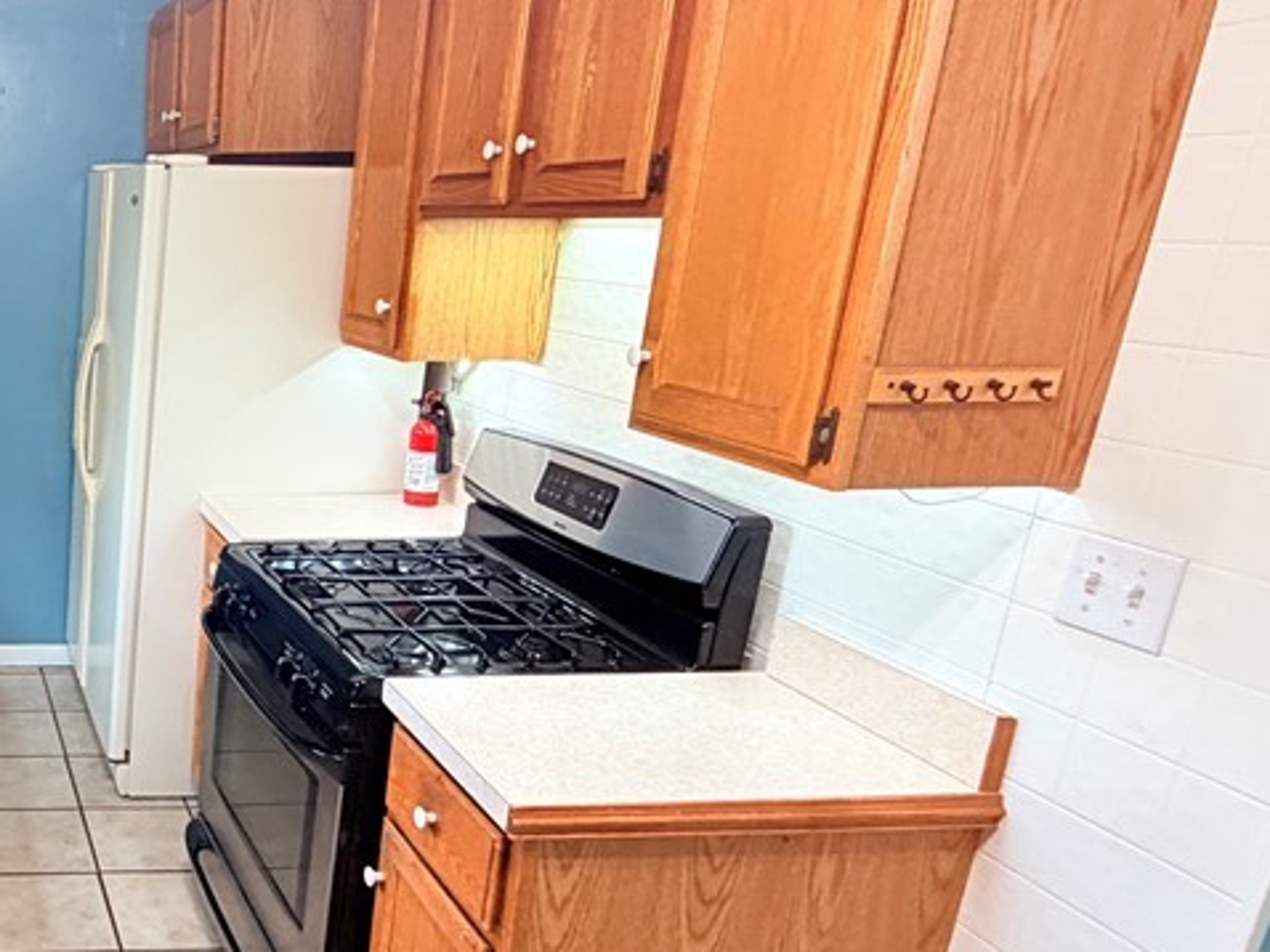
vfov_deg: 46.7
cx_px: -43
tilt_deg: -16.1
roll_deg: +0.3
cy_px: 513
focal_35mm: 30
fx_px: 1100
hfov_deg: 47.8
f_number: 2.2
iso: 320
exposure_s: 1/65
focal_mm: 2.22
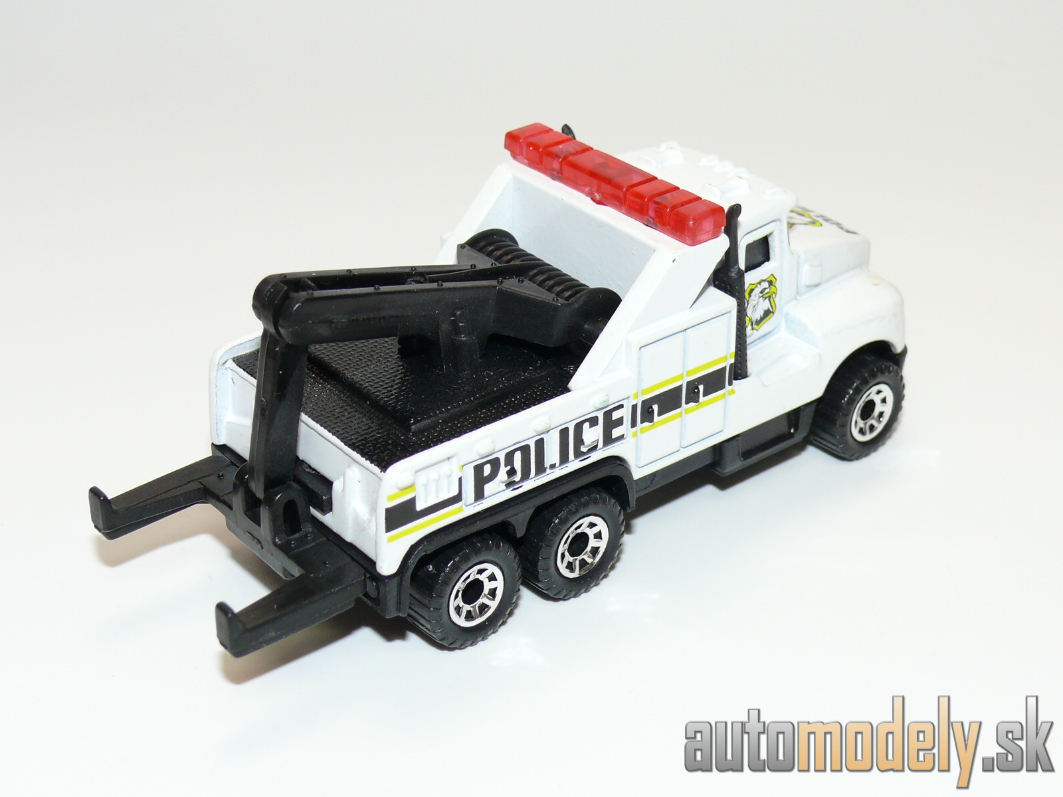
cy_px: 398
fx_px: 2057
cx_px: 532
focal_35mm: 67
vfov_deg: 21.9
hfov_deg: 29.0
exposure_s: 1/30
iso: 100
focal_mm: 10.6
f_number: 4
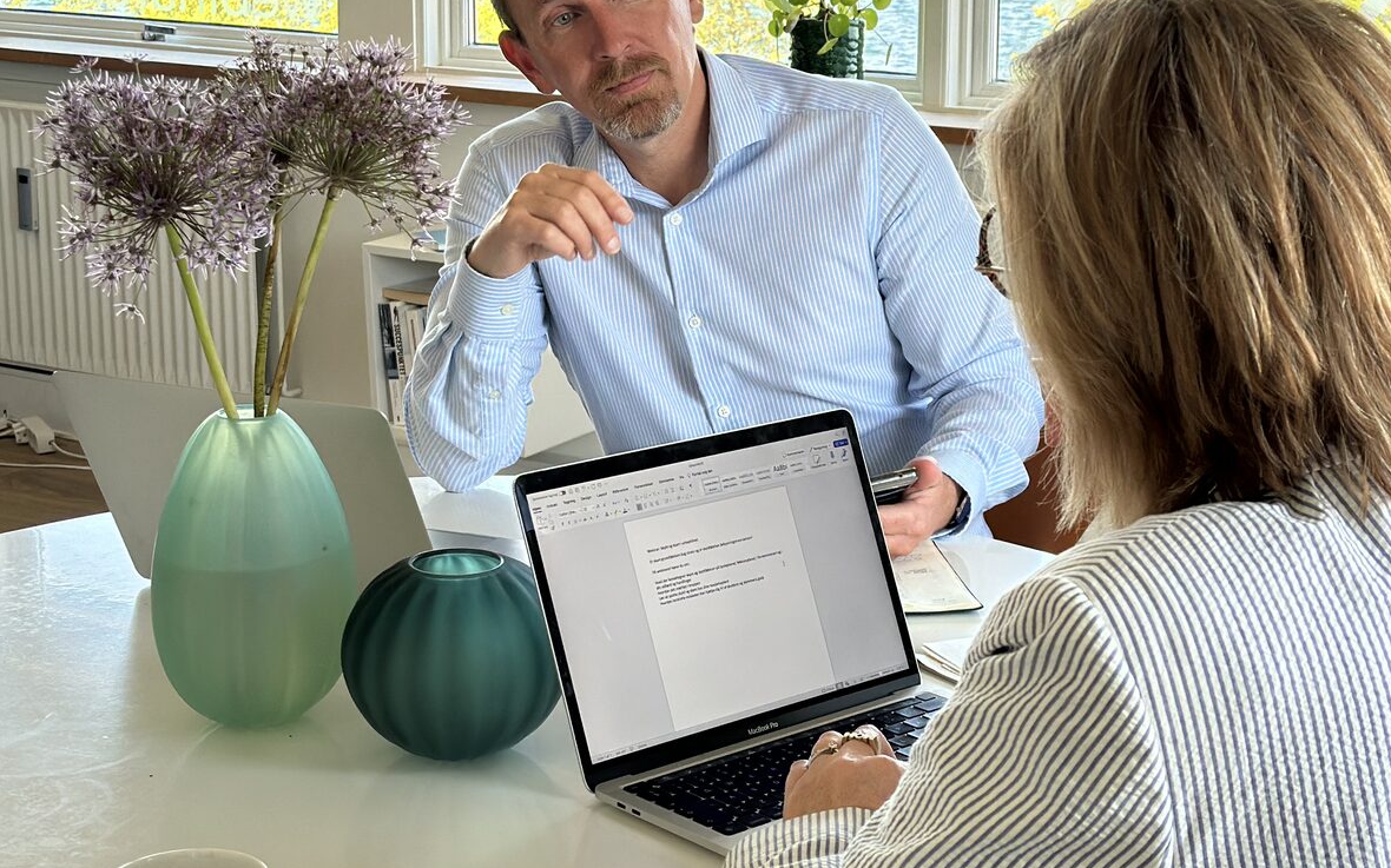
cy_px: 344
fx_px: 2615
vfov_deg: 18.8
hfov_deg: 29.7
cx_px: 791
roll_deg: -0.4
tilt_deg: -12.9
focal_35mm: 69
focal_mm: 6.86
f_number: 1.78
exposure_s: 1/252
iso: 80
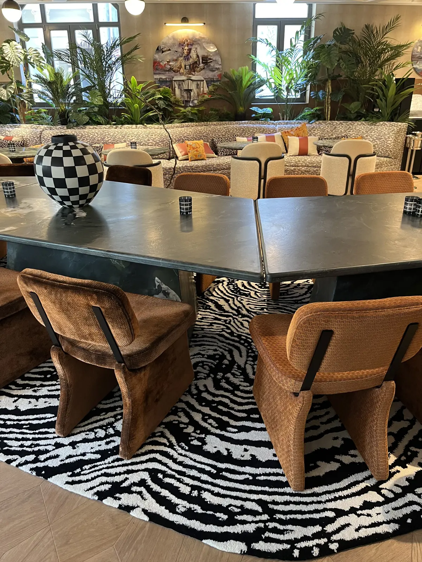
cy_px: 281
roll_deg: +0.8
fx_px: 423
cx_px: 211
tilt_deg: -23.1
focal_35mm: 26
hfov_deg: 53.1
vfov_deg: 67.3
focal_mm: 5.1
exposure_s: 1/33
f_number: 1.6
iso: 400
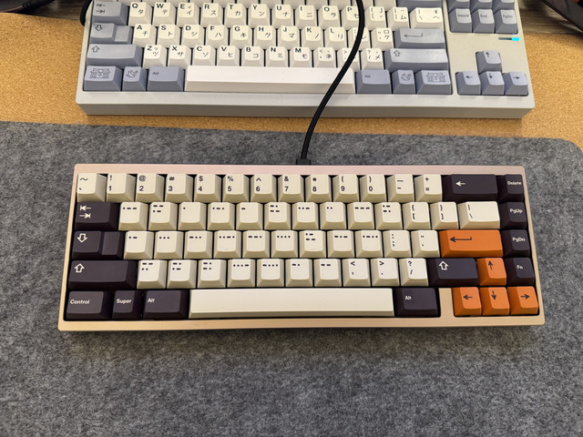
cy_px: 218
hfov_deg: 71.6
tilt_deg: -70.2
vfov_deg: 56.8
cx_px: 292
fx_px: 404
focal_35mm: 24
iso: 400
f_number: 1.78
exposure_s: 1/60
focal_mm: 6.76
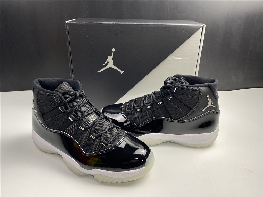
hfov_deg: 67.3
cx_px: 132
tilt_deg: -21.8
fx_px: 198
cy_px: 98
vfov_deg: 53.1
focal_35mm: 26
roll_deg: +1.9
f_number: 1.8
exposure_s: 1/100
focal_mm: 4.25
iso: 50
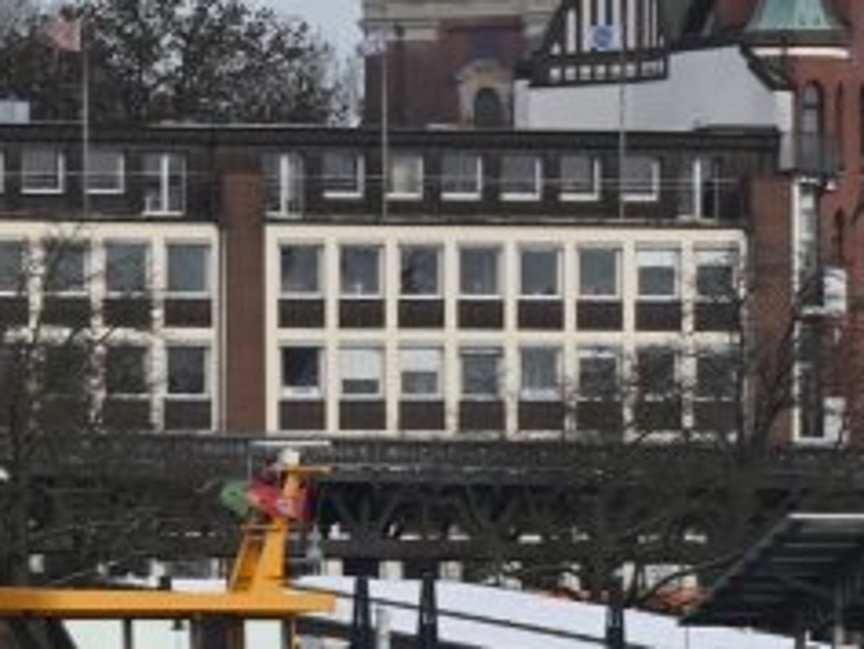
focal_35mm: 498
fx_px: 12436
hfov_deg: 4.0
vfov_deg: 3.0
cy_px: 600
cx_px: 685
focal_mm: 120
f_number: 7.1
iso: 100
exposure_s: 1/400
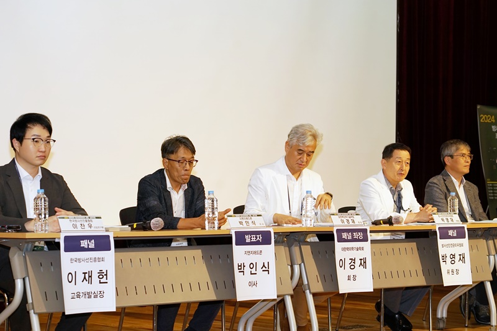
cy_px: 166
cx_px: 248
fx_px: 1173
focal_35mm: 85
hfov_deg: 23.9
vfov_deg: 16.1
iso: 400
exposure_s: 1/60
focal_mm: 85
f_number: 5.6
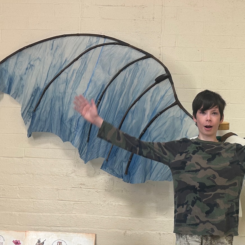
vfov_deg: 33.4
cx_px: 243
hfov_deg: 32.1
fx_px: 392
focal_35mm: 49
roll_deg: -3.9
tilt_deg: -2.3
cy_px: 206
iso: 125
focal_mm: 6.86
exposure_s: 1/60
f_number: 1.78
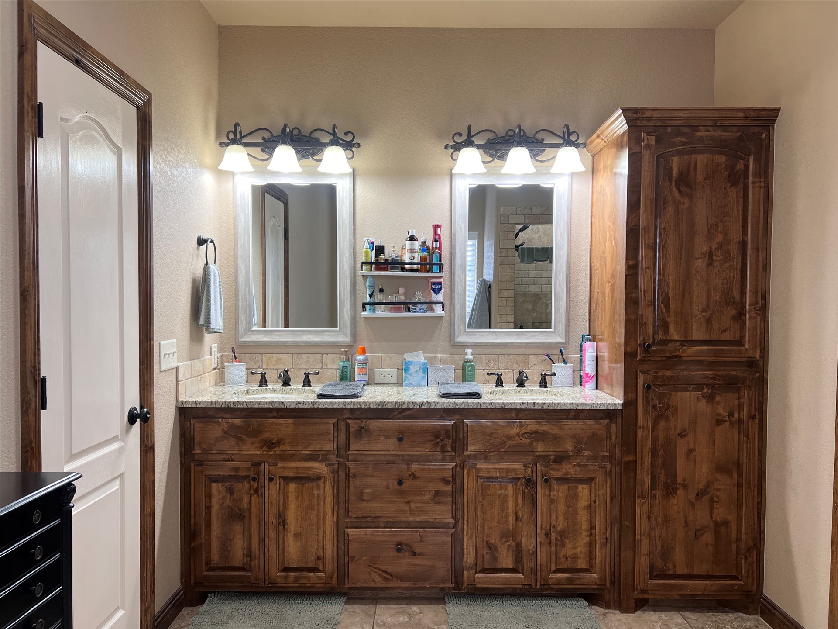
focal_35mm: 26
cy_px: 314
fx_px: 629
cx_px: 419
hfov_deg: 67.3
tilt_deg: -2.1
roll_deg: -0.3
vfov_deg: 53.1
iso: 64
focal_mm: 5.7
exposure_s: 1/120
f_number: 1.5
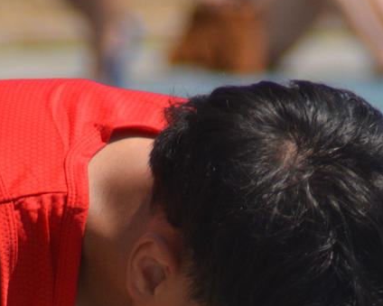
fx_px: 15401
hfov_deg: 1.4
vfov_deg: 1.1
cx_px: 62
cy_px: 757
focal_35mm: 1359
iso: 400
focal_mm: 200
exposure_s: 1/2000
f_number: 6.3
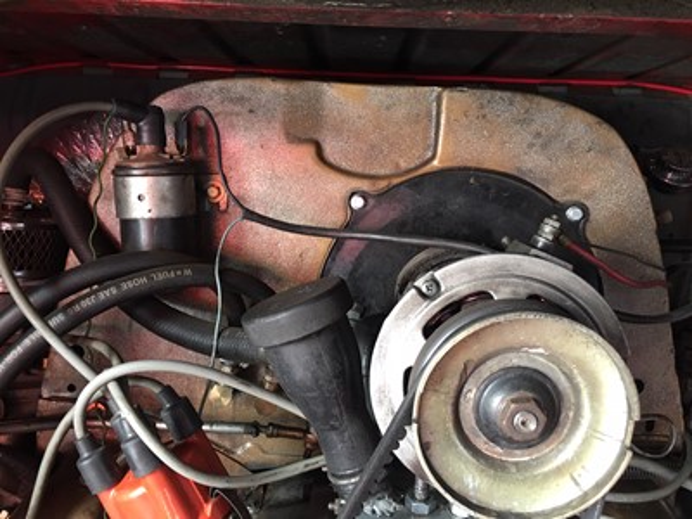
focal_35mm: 29
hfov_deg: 61.7
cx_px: 346
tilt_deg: -7.7
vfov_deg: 48.2
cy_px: 260
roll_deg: -4.3
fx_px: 580
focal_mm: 4.15
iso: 50
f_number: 2.2
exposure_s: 1/17
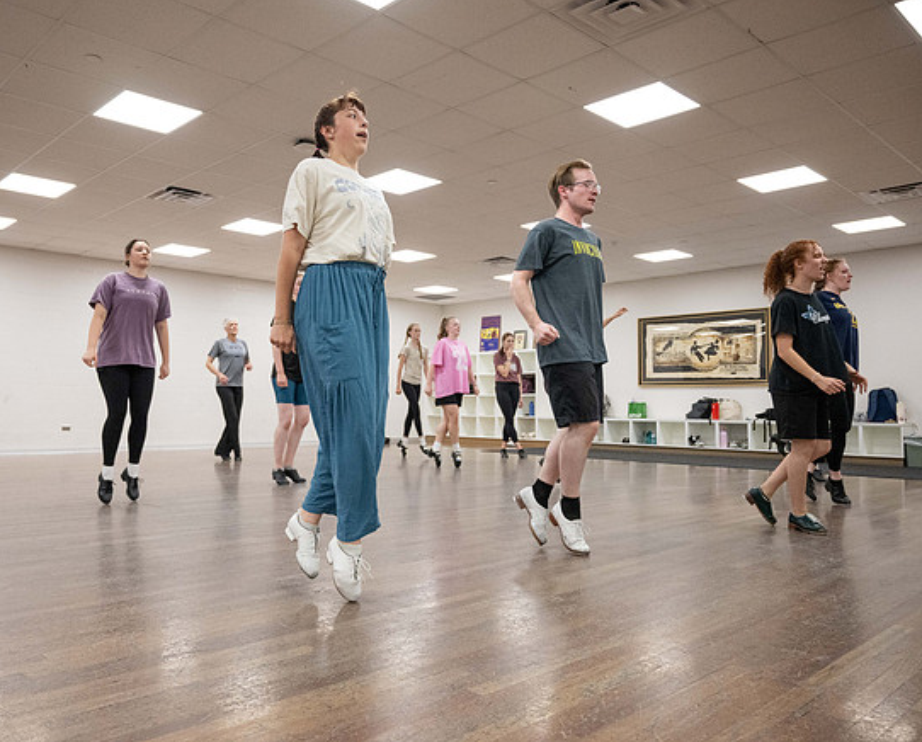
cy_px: 361
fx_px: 766
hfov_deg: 61.7
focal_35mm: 28
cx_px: 380
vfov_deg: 51.7
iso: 3200
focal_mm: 24
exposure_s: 1/640
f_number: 4
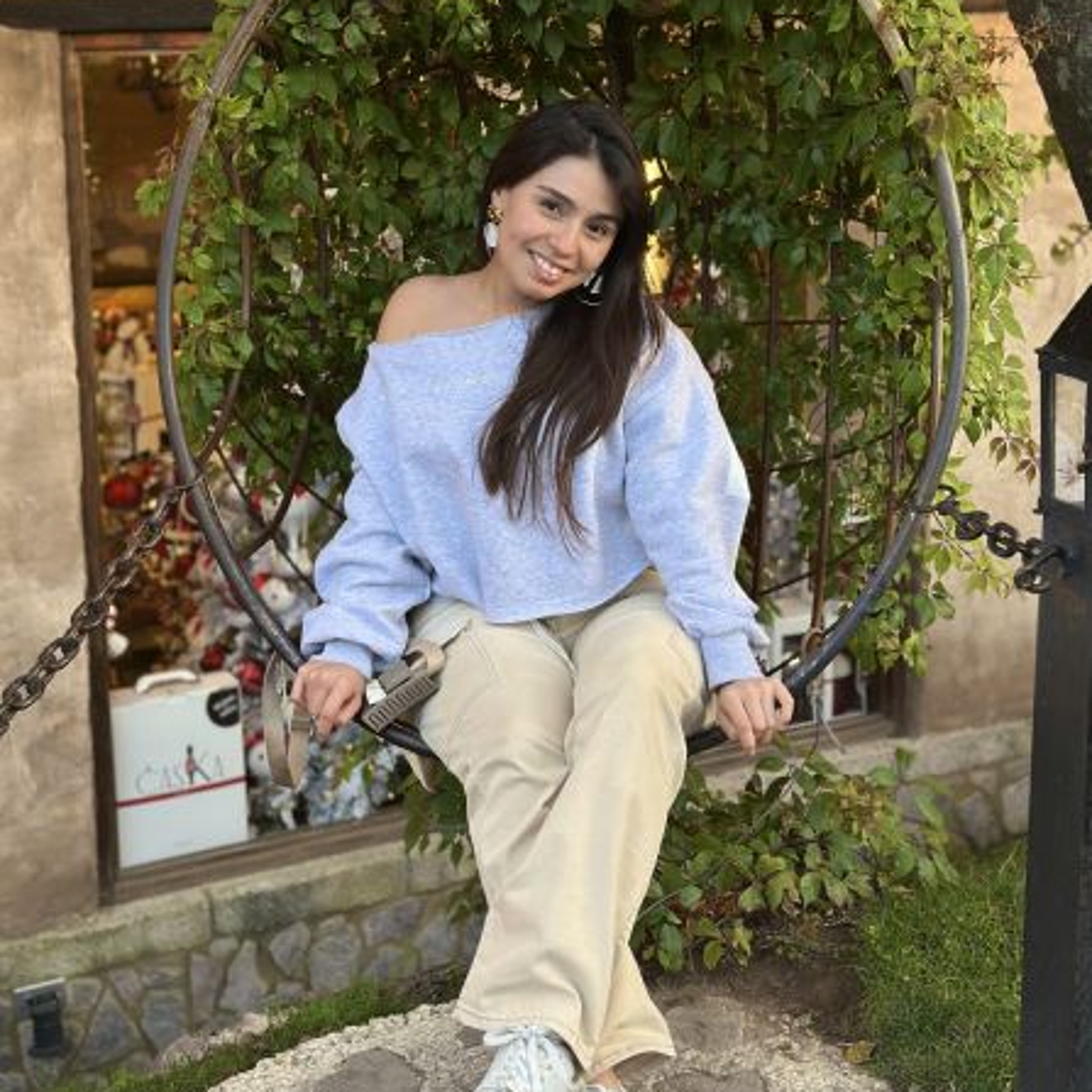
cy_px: 393
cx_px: 547
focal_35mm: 57
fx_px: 2034
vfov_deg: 29.9
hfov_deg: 30.0
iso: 125
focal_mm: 6.86
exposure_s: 1/121
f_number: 1.78
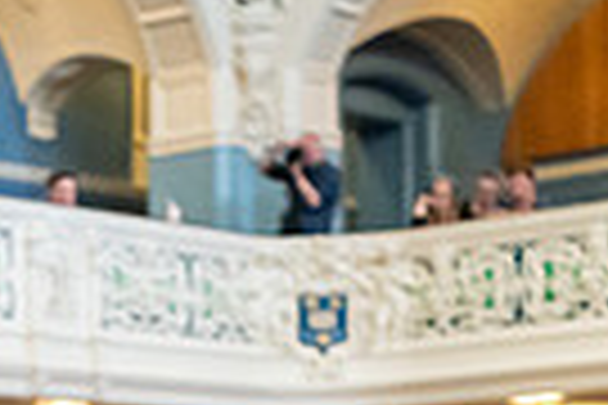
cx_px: -637
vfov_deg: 8.3
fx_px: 2651
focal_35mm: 157
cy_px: 780
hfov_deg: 11.6
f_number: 2.2
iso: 6400
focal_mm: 35
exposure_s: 1/500
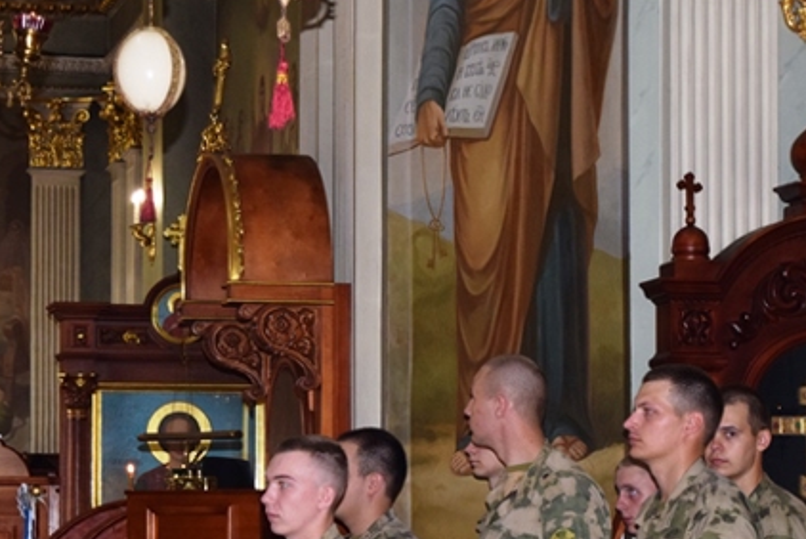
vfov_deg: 11.4
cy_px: 461
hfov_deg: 17.1
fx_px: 2686
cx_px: 367
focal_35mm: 120
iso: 800
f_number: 5
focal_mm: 45
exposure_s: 1/100
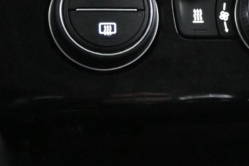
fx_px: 653
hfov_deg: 20.7
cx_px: 262
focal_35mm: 94
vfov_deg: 14.3
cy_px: 6
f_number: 4.2
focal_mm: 23
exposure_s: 1/40
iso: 16000
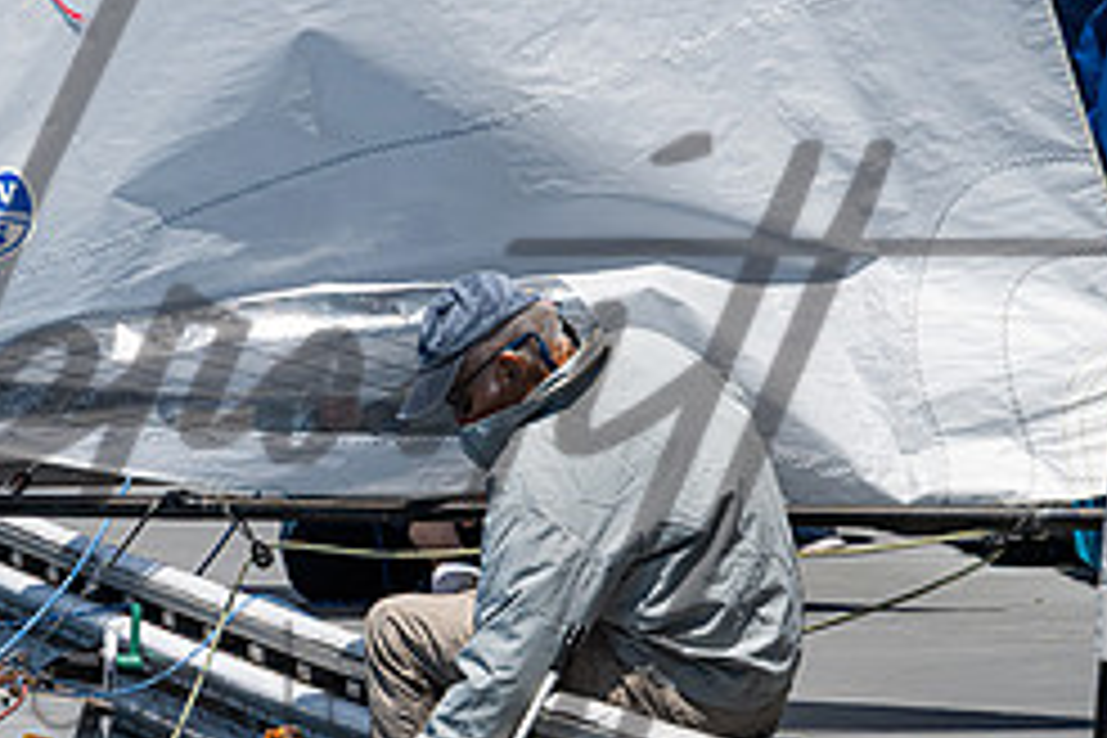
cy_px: 353
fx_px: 14513
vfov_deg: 2.9
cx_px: 248
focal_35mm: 472
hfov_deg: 4.4
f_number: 18
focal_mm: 200
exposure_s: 1/640
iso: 250
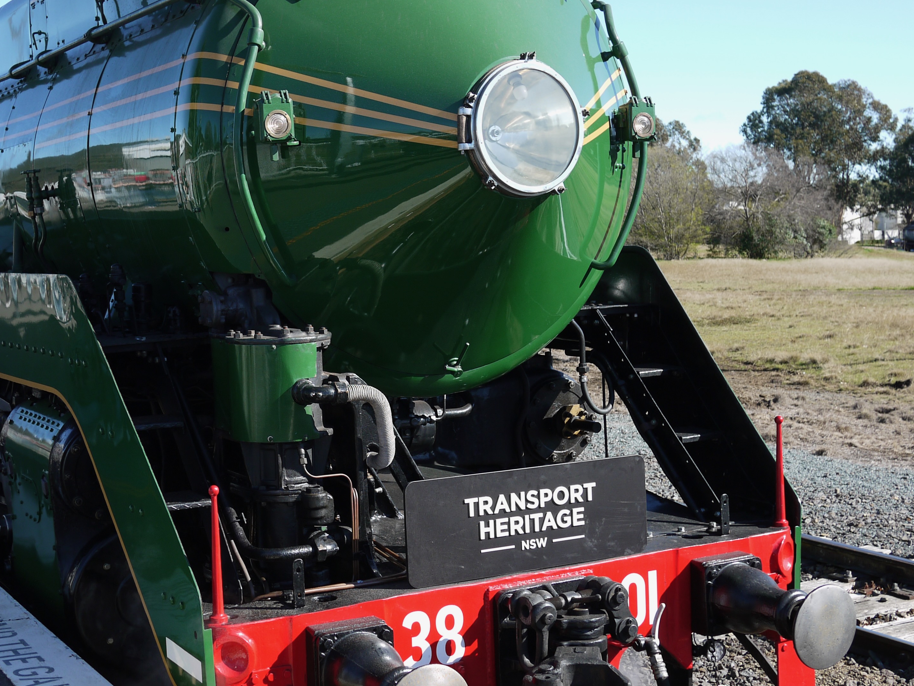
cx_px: 362
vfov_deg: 26.1
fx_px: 1479
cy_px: 295
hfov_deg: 34.2
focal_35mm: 56
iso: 100
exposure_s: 1/500
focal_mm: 20
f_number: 4
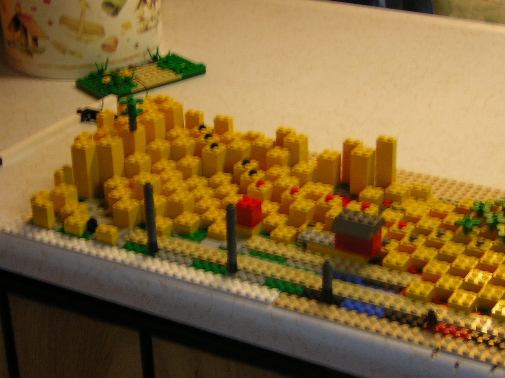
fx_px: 1182
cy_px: 189
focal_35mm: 81
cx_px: 252
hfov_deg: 24.1
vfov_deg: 18.2
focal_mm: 10.6
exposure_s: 1/5.3
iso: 55
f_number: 4
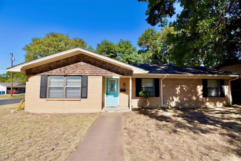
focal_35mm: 15
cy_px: 80
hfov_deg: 100.4
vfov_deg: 77.3
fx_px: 100
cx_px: 120
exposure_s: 1/200
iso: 100
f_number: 8
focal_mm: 10
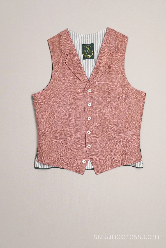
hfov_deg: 28.1
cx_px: 83
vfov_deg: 41.1
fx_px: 332
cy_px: 124
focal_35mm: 48
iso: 400
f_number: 8
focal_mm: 32
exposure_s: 1/40
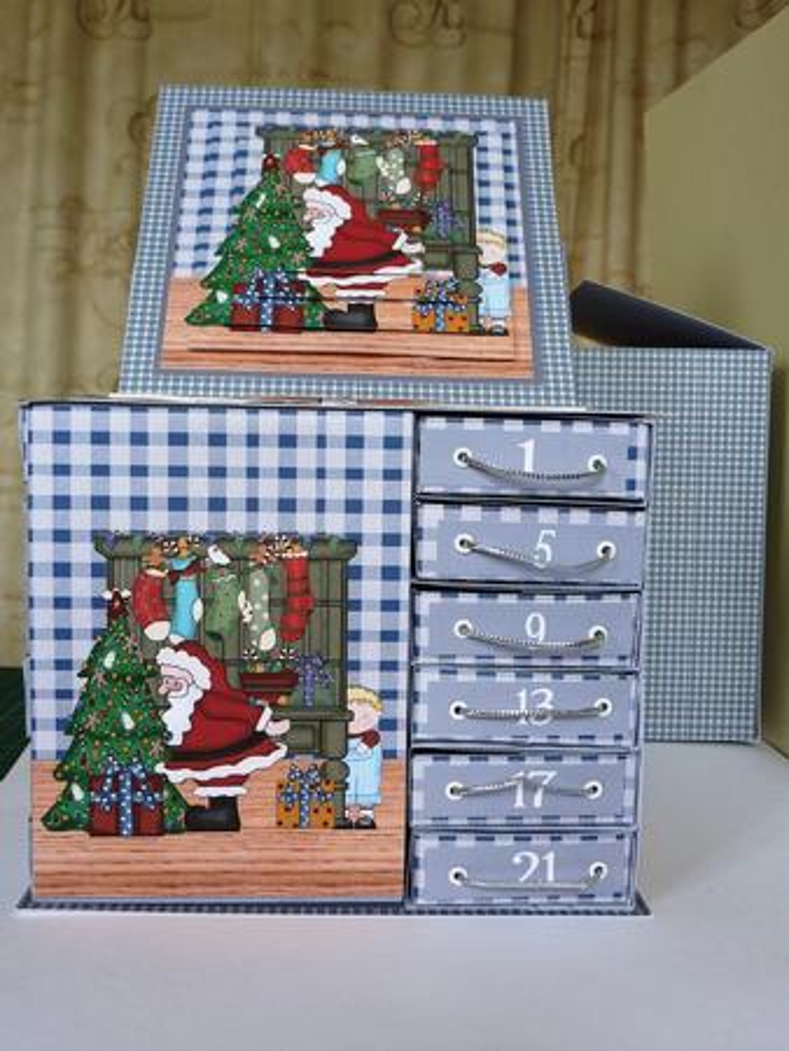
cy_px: 526
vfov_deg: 46.8
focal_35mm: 40
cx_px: 394
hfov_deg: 36.0
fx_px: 1214
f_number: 3.6
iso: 80
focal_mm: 6.5
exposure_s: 1/40
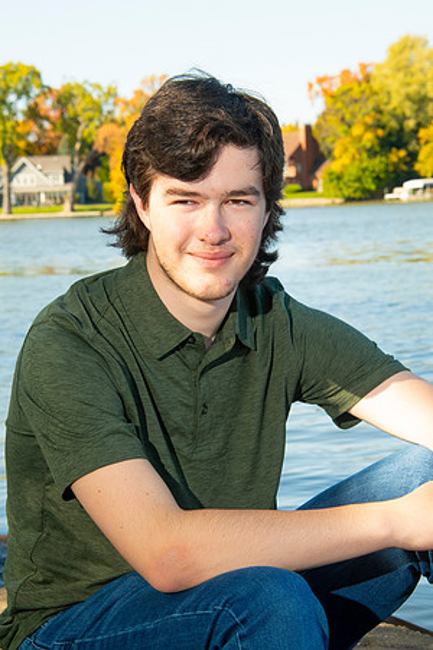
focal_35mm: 105
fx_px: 1894
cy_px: 325
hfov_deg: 13.0
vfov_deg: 19.5
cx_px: 216
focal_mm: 105
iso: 800
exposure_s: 1/160
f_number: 14
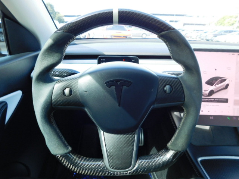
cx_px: 120
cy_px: 90
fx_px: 159
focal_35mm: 23
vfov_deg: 58.9
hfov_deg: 73.9
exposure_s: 1/100
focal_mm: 4
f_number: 3
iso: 125
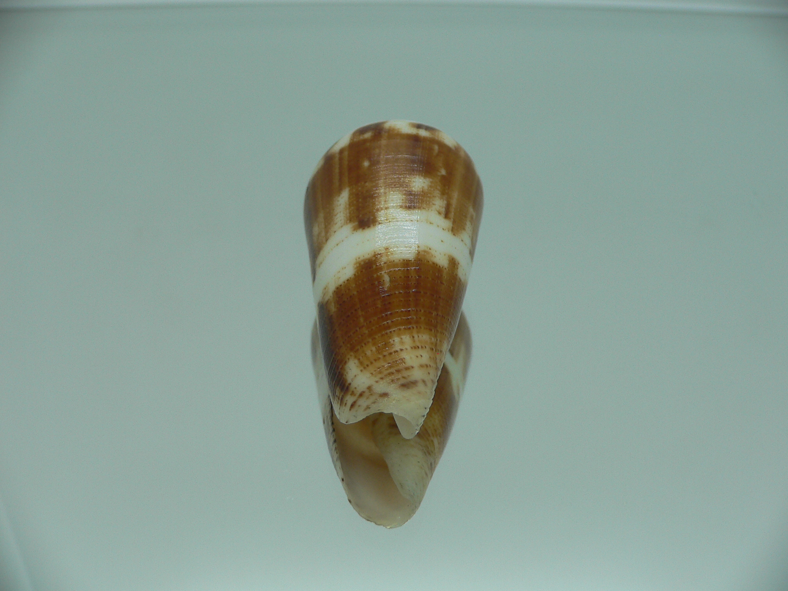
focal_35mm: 35
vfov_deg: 40.7
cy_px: 296
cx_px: 394
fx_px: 797
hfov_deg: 52.6
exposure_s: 1/60
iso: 80
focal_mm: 4.6
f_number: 2.8
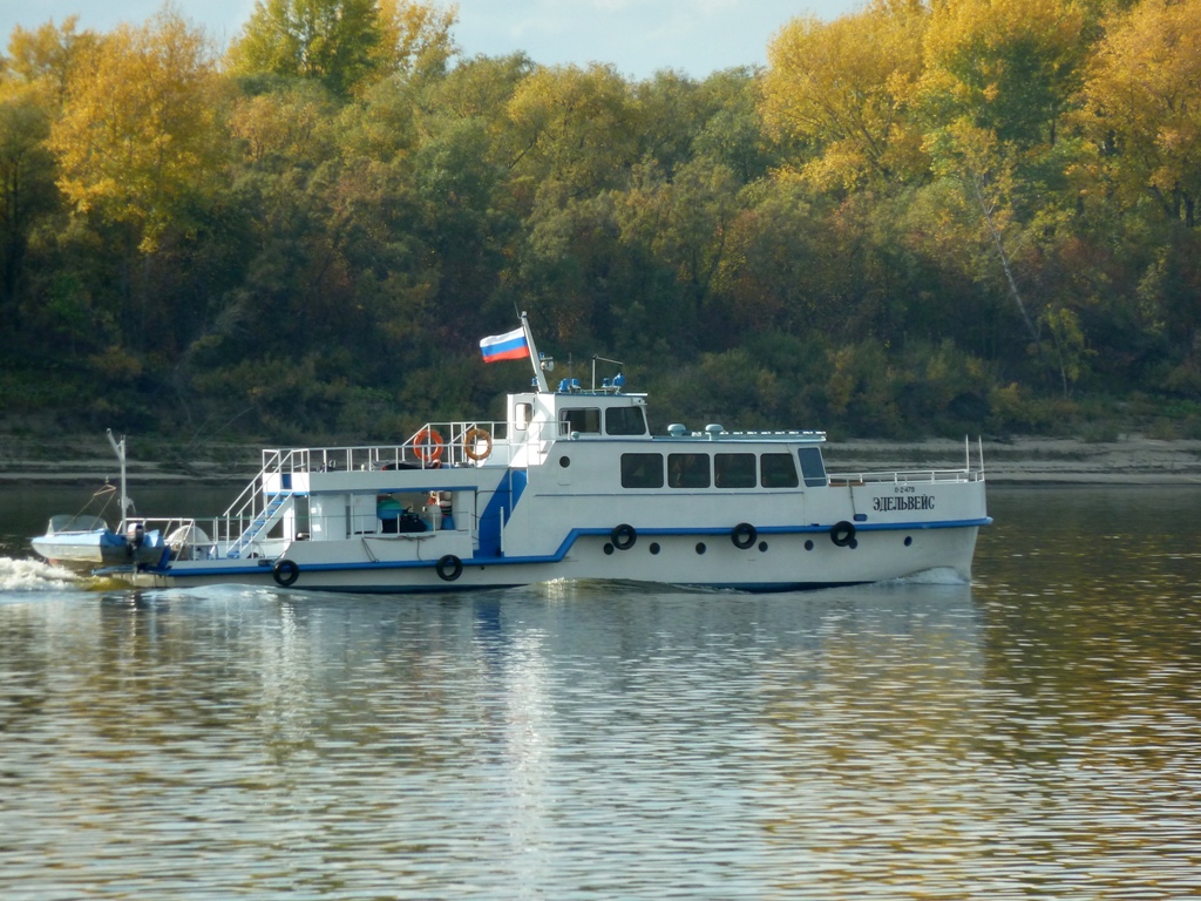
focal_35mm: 278
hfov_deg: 7.1
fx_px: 9645
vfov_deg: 5.3
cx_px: 600
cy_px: 450
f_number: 4.8
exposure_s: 1/500
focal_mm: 45.7
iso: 160
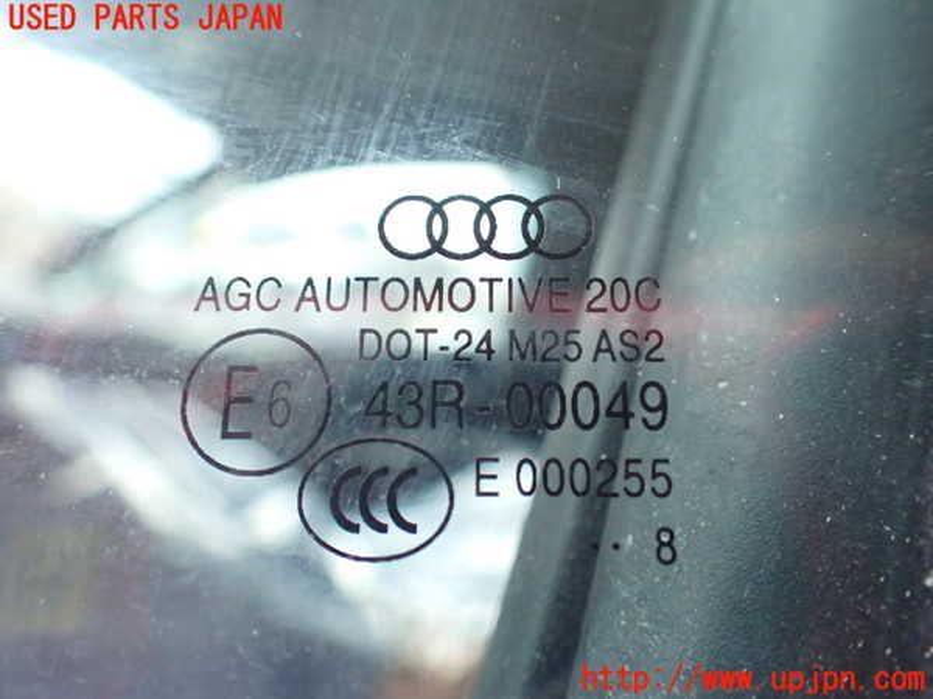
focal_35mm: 30
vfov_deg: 46.8
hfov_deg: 60.0
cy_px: 350
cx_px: 466
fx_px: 809
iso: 500
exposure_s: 1/125
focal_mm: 5.4
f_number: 2.3
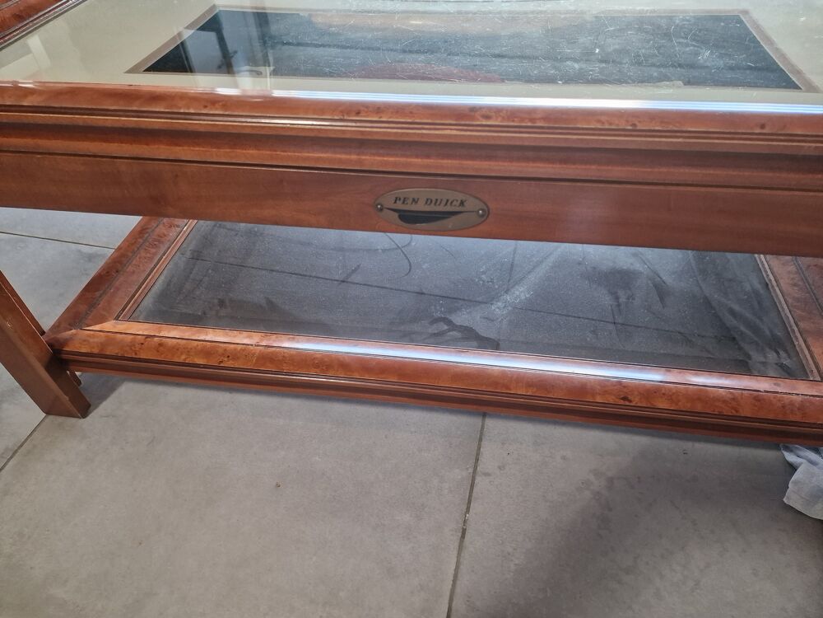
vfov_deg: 58.9
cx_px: 412
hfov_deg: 73.9
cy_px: 309
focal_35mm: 23
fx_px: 547
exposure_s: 1/100
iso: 250
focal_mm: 6.4
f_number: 1.8
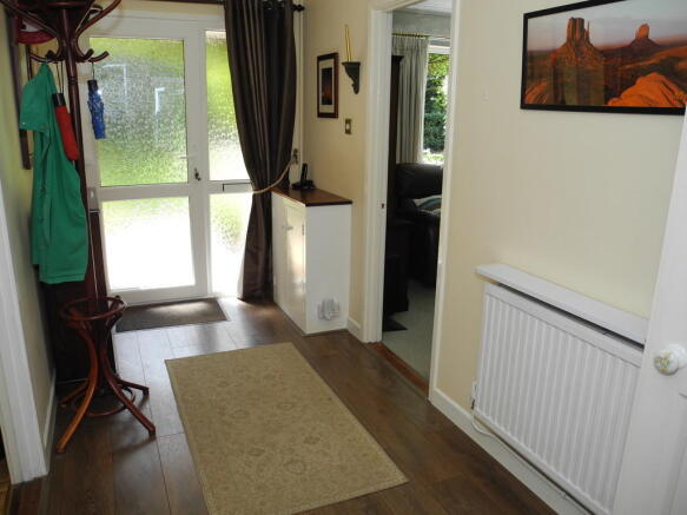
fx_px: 556
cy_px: 258
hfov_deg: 63.5
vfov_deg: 49.7
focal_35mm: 28
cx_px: 344
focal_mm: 6
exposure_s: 1/128
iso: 100
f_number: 2.8
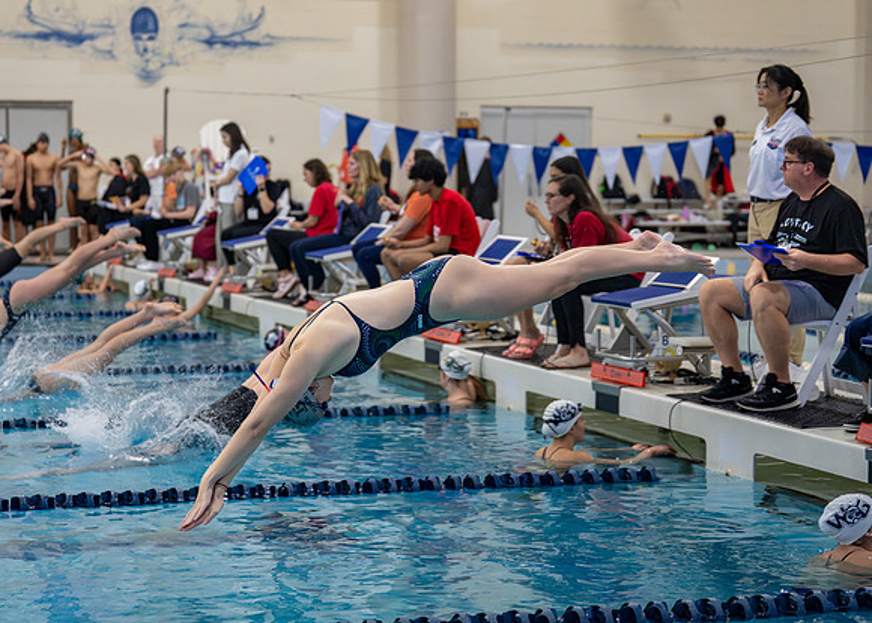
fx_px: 2015
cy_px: 333
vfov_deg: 17.6
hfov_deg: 24.4
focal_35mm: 81
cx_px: 362
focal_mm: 70
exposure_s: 1/1000
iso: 2500
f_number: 2.8
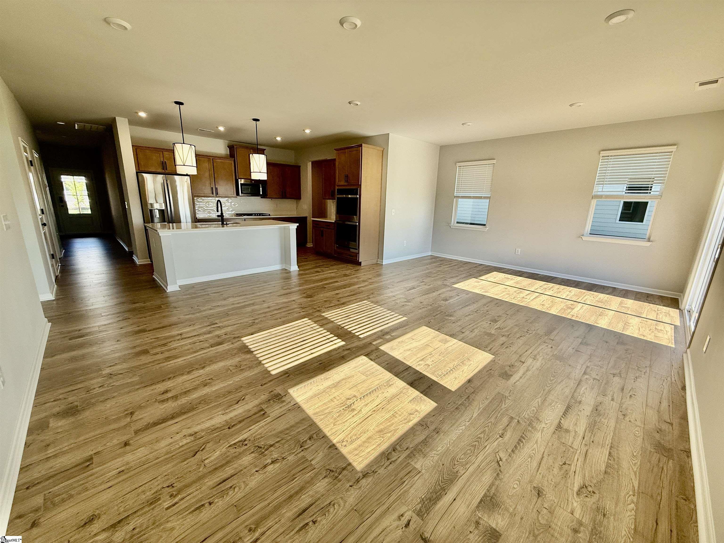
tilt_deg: -13.1
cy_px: 272
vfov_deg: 85.7
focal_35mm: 14
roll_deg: -1.8
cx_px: 362
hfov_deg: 102.1
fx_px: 293
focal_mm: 2.22
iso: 50
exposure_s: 1/265
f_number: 2.2
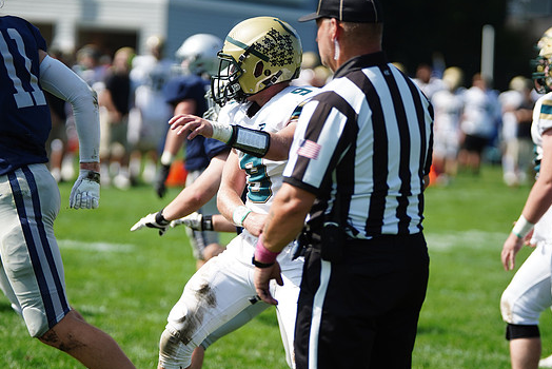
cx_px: 272
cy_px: 182
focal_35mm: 218
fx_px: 3344
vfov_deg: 6.3
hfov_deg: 9.4
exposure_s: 1/4000
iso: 400
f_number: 2.8
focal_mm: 197
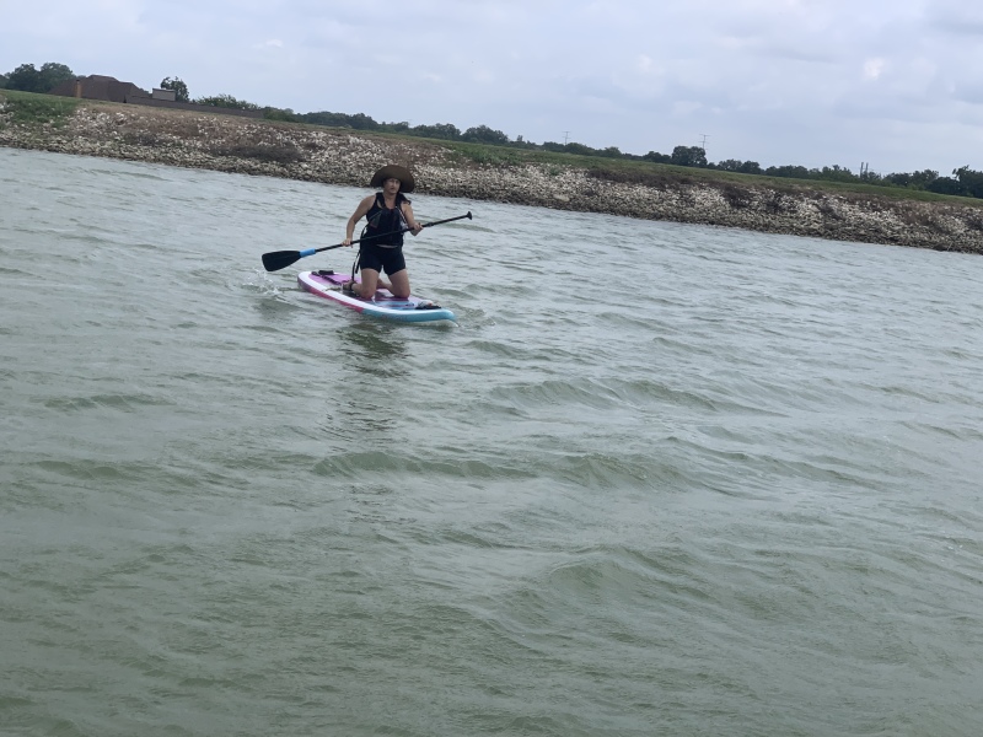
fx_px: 1477
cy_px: 368
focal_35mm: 52
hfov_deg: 36.8
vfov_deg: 28.0
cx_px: 492
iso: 16
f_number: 2.4
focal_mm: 6
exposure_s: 1/1115
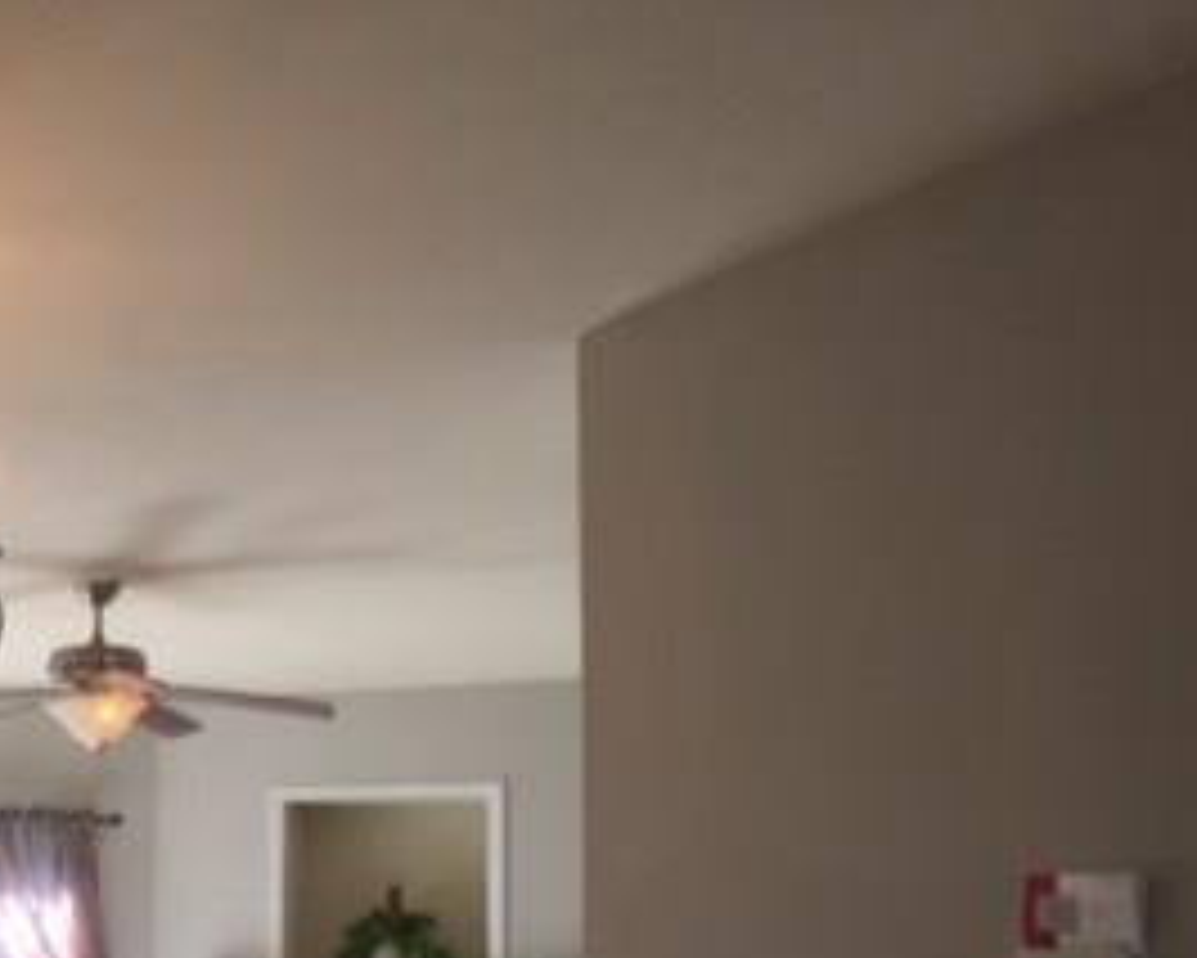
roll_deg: -1.5
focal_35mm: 68
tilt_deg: -0.8
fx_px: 2410
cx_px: -184
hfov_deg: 25.4
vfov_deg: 21.8
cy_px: 918
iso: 32
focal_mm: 4.15
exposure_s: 1/120
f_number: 2.2
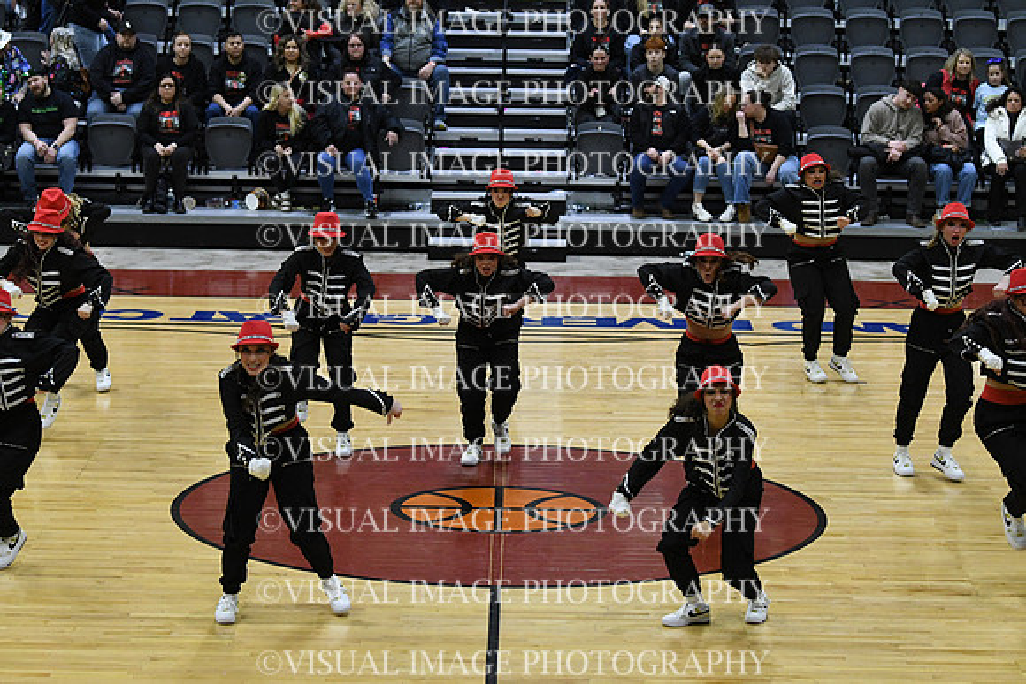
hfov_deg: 18.9
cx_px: 513
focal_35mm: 108
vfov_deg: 12.7
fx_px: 3079
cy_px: 342
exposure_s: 1/400
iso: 3200
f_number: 3.5
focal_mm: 72
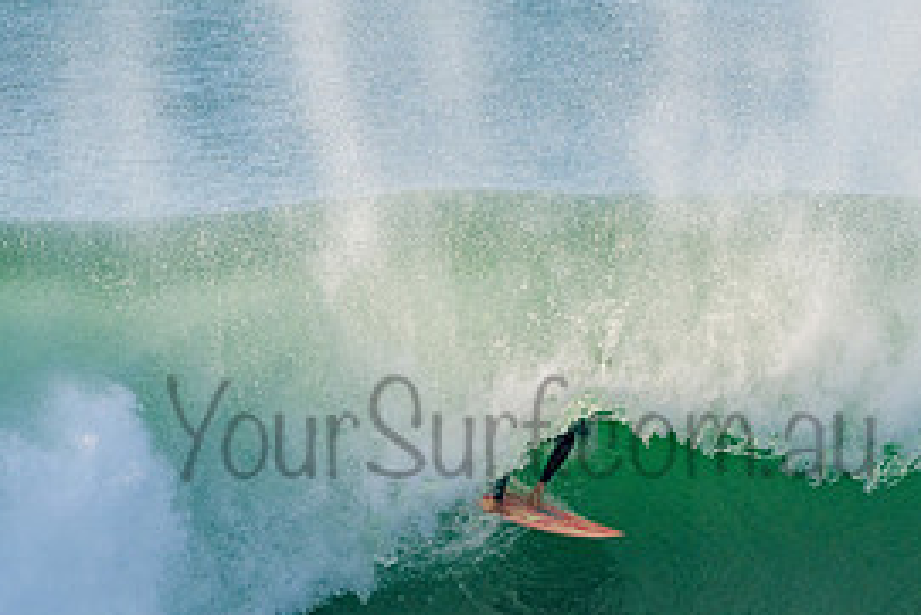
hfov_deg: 1.9
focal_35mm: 1069
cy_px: 399
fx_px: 27362
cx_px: 517
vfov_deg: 1.3
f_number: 5.6
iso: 250
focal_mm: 500
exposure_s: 1/1600
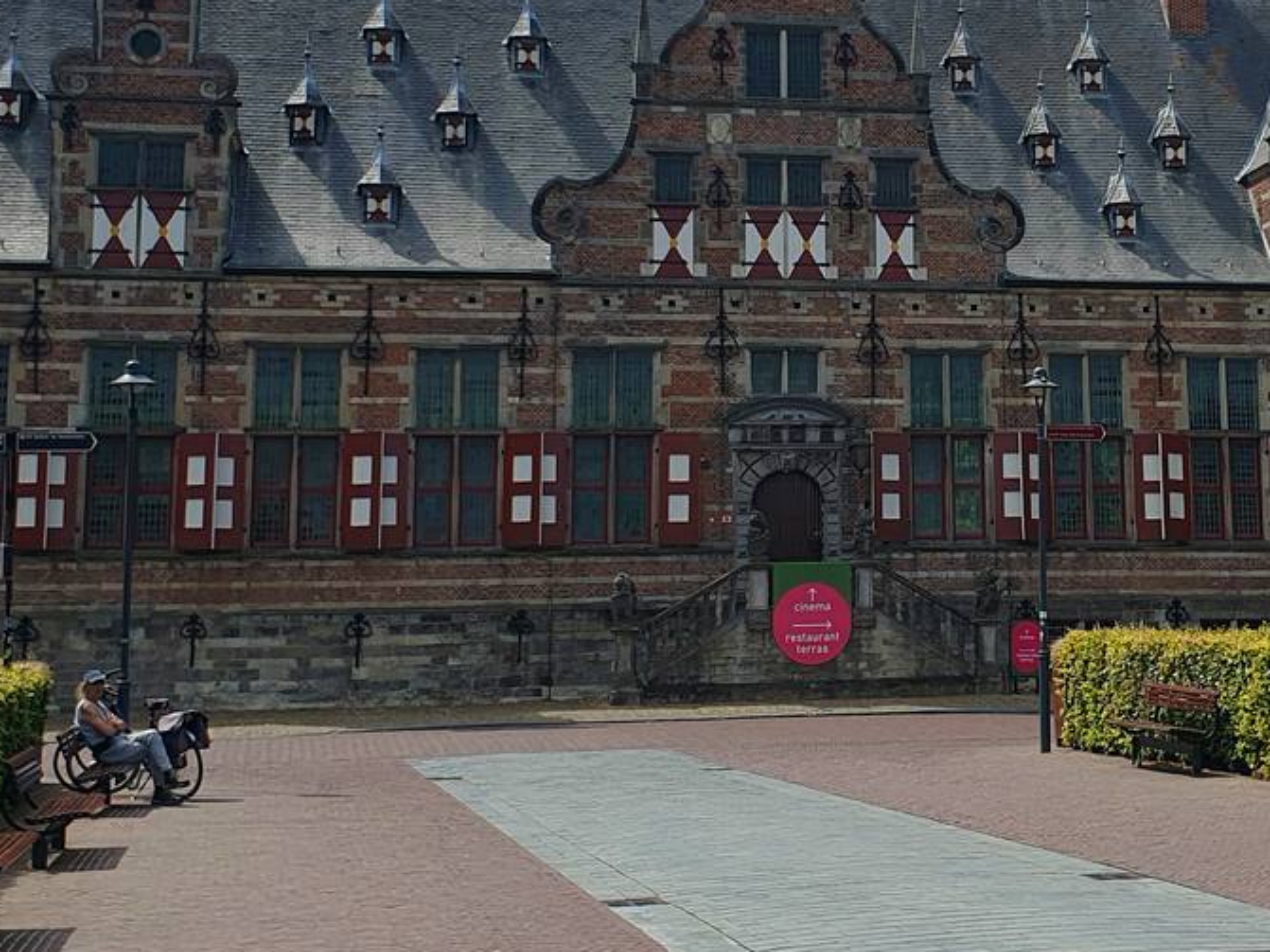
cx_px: 880
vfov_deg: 23.4
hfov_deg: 30.9
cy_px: 221
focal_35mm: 62
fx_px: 2274
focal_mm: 4.3
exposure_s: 1/2000
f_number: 2.4
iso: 50
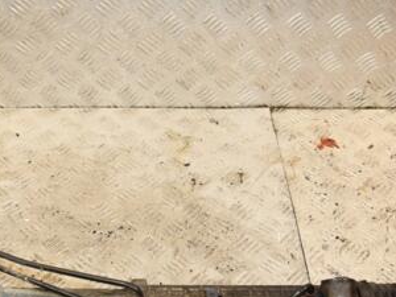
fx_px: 595
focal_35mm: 52
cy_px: 240
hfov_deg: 36.2
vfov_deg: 27.4
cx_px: 116
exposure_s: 1/200
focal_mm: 18
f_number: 6.3
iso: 800
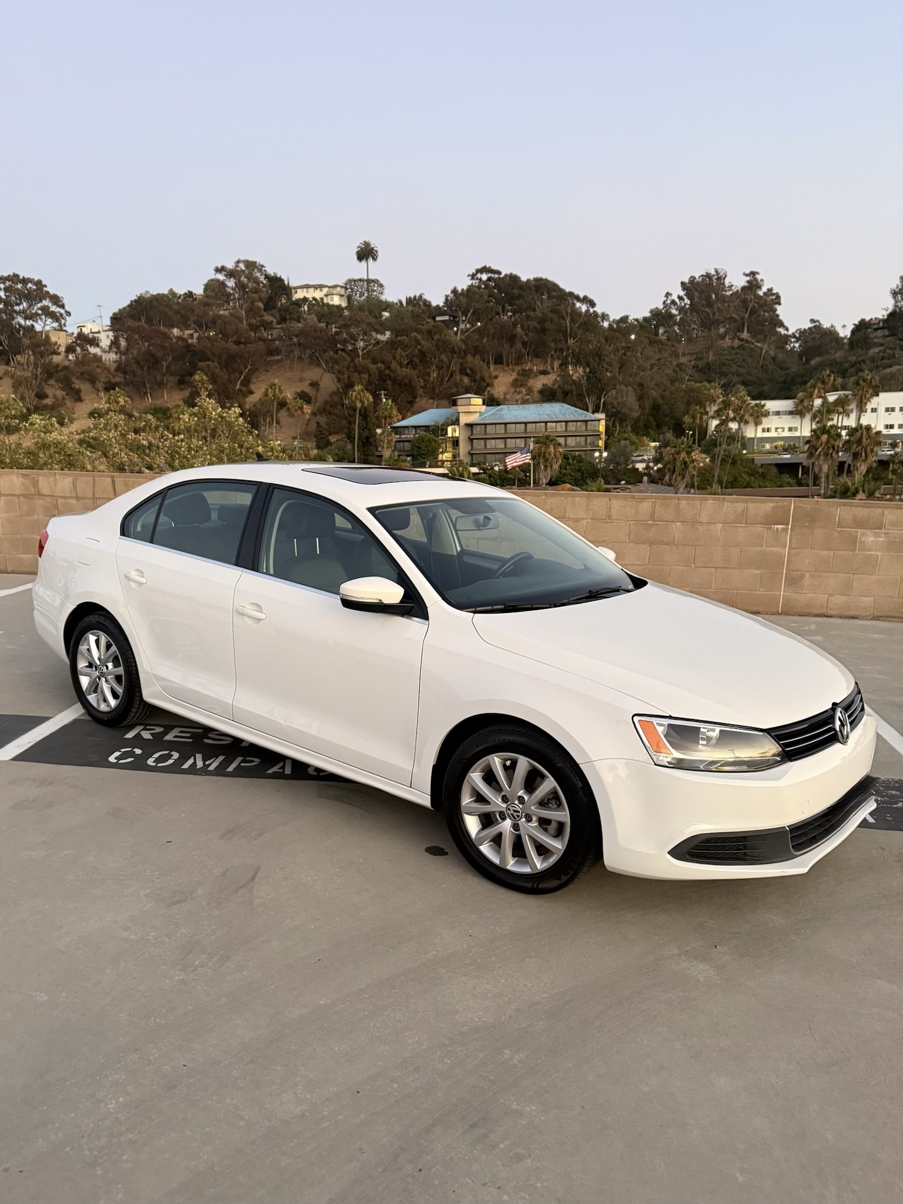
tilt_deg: -12.4
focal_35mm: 24
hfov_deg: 56.8
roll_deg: +0.4
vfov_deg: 71.6
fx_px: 835
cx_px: 452
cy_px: 602
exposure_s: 1/60
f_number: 1.78
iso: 500
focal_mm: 6.76
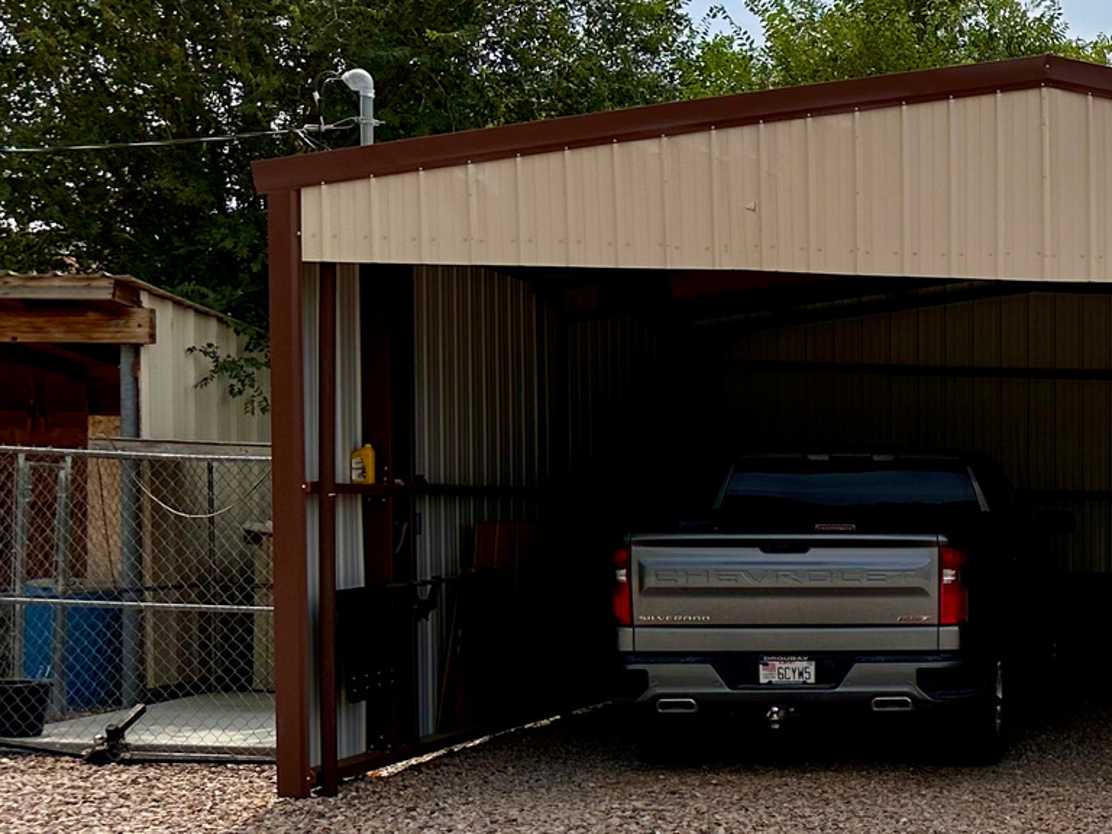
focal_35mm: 64
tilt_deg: -2.8
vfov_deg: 22.8
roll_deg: -0.9
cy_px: 601
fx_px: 2056
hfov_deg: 26.2
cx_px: 1409
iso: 80
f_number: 1.78
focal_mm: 6.86
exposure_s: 1/7576
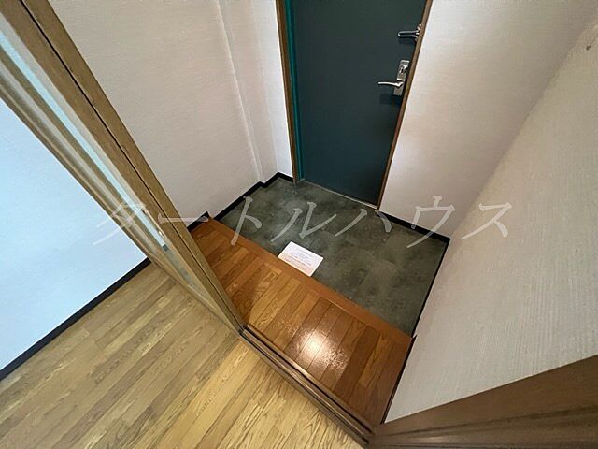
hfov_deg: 106.2
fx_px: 225
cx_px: 299
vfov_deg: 89.9
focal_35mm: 13
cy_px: 224
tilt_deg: -47.7
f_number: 1.8
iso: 800
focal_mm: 1.57
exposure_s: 1/60
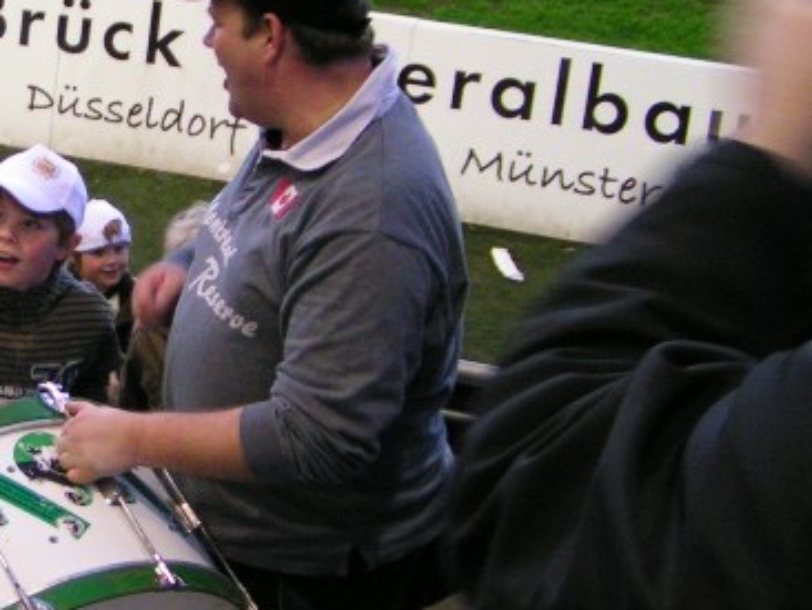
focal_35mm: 83
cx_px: -27
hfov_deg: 22.5
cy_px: 286
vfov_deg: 17.8
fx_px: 1948
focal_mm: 5.8
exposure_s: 1/30
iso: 200
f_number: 2.8
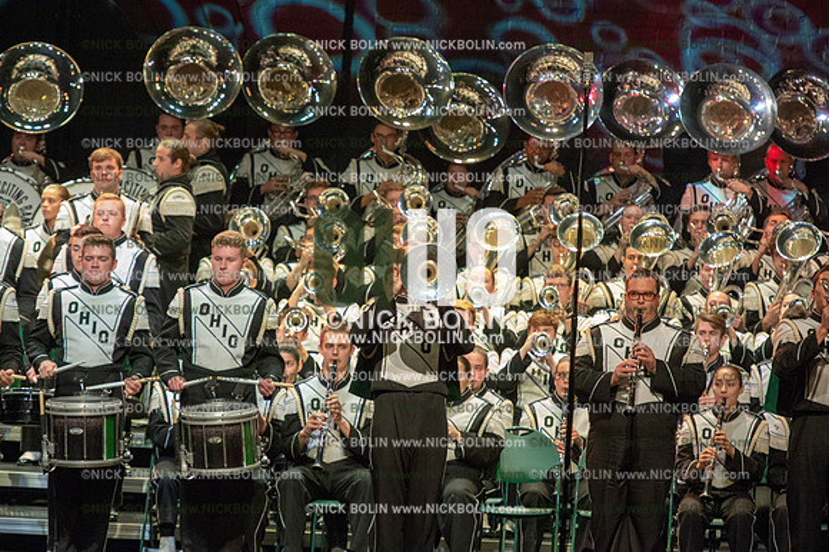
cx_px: 414
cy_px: 276
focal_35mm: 240
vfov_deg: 5.7
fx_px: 5523
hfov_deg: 8.6
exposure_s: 1/250
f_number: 5.6
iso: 8000
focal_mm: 240
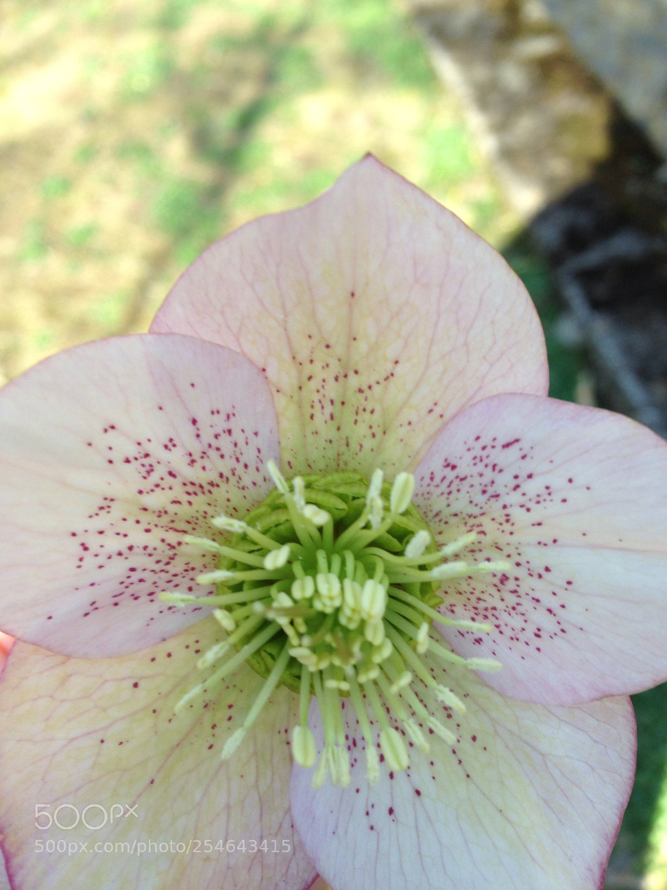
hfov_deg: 42.9
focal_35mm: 33
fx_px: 848
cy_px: 445
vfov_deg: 55.4
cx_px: 334
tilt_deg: -51.5
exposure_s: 1/194
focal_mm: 4.12
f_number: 2.4
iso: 50
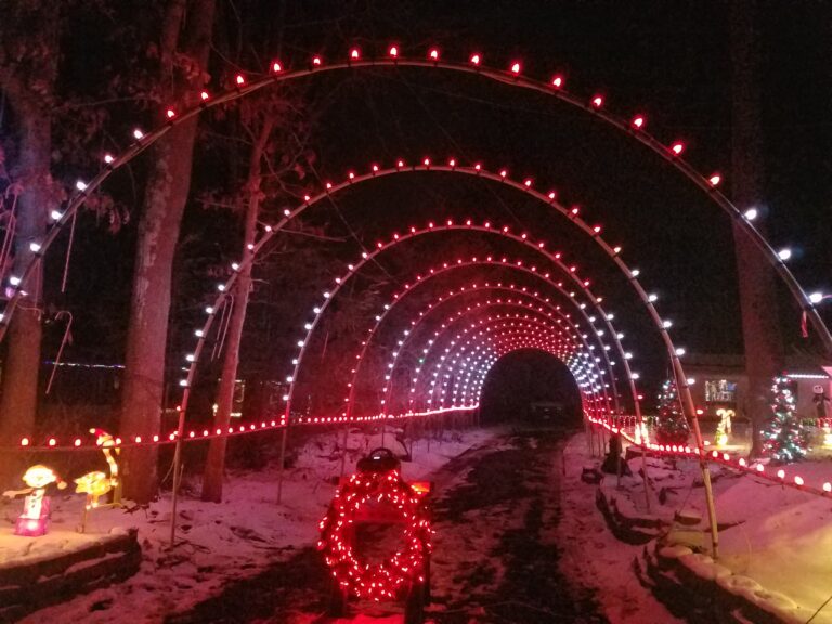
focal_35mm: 26
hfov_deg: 67.3
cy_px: 312
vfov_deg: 53.1
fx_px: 625
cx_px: 416
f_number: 1.7
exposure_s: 1/15
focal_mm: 4.2
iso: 1600
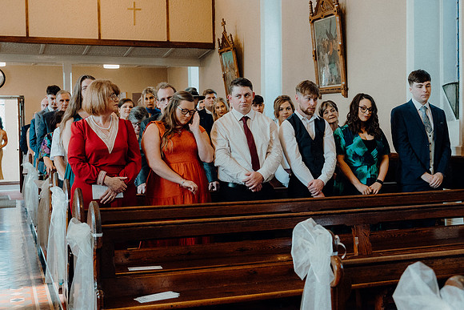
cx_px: 232
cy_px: 155
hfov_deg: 38.9
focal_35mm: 51
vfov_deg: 26.5
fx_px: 658
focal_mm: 34
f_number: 3.5
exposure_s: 1/200
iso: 2500
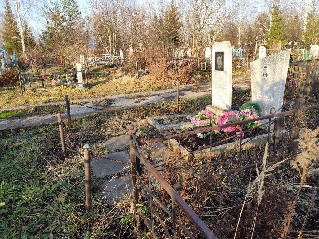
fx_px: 240
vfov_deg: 53.1
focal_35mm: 26
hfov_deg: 67.3
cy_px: 120
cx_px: 160
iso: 112
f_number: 1.75
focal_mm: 4.77
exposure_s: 1/474
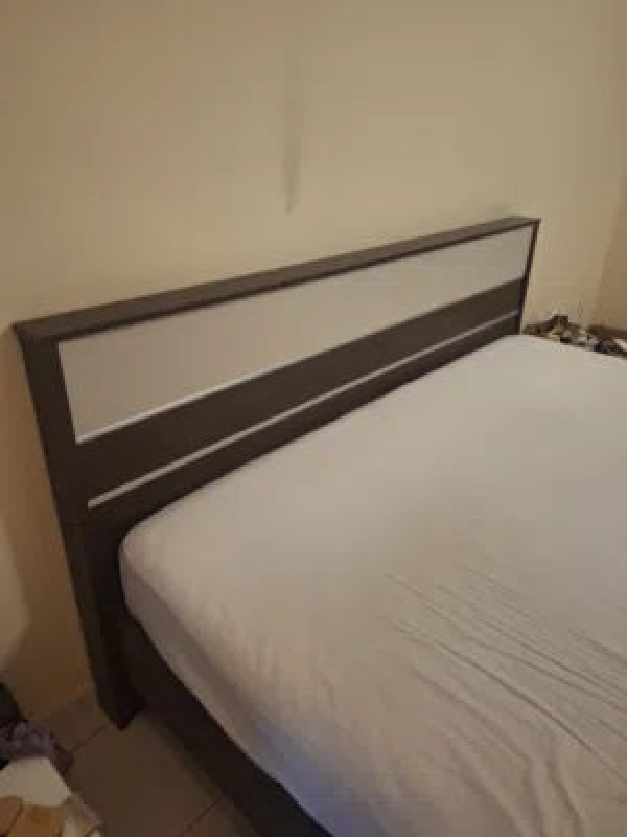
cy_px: 418
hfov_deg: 58.9
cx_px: 314
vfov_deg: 73.9
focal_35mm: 23
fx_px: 555
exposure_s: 1/20
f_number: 1.8
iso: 400
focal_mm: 5.54
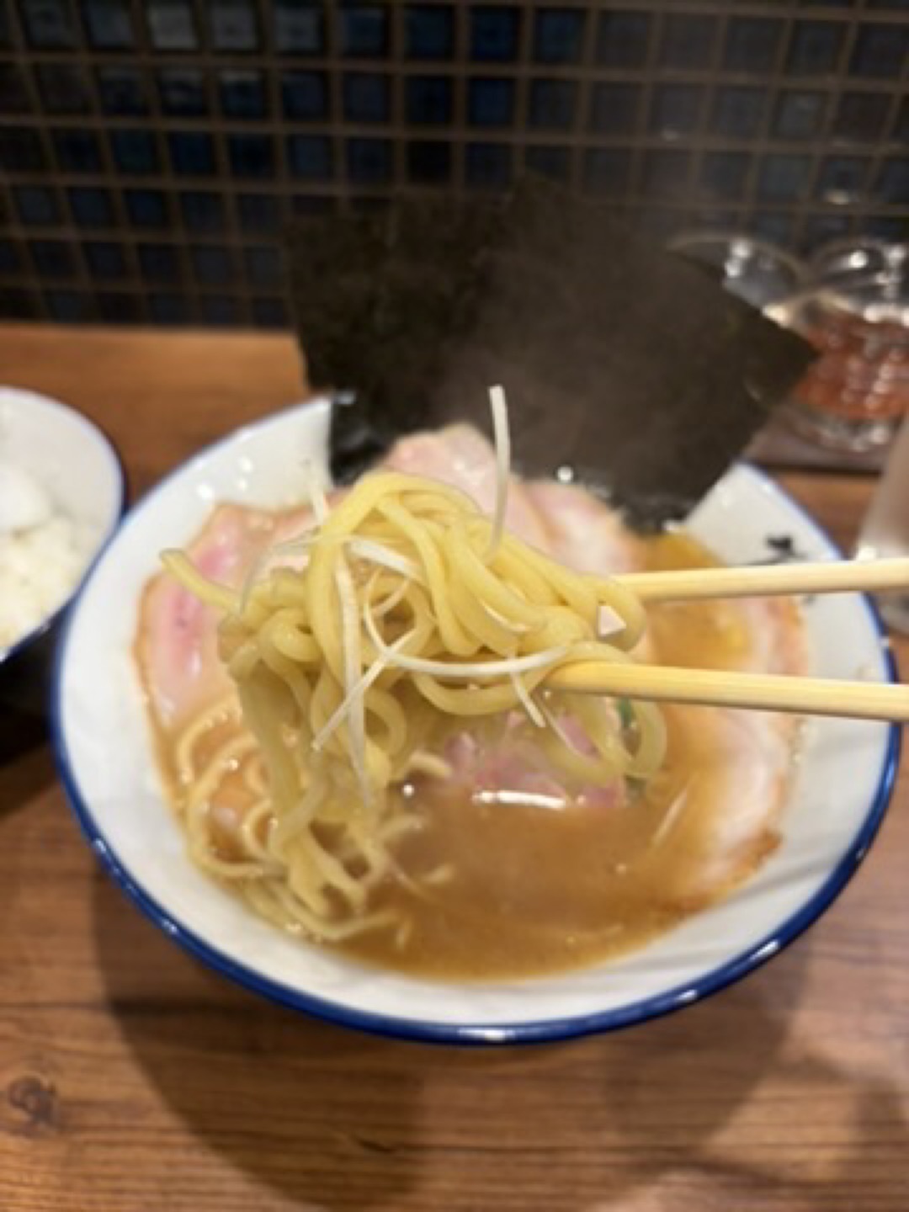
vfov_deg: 67.3
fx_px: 910
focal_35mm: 26
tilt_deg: -46.0
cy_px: 606
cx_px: 454
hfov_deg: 53.1
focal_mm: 5.96
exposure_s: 1/50
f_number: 1.6
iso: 160
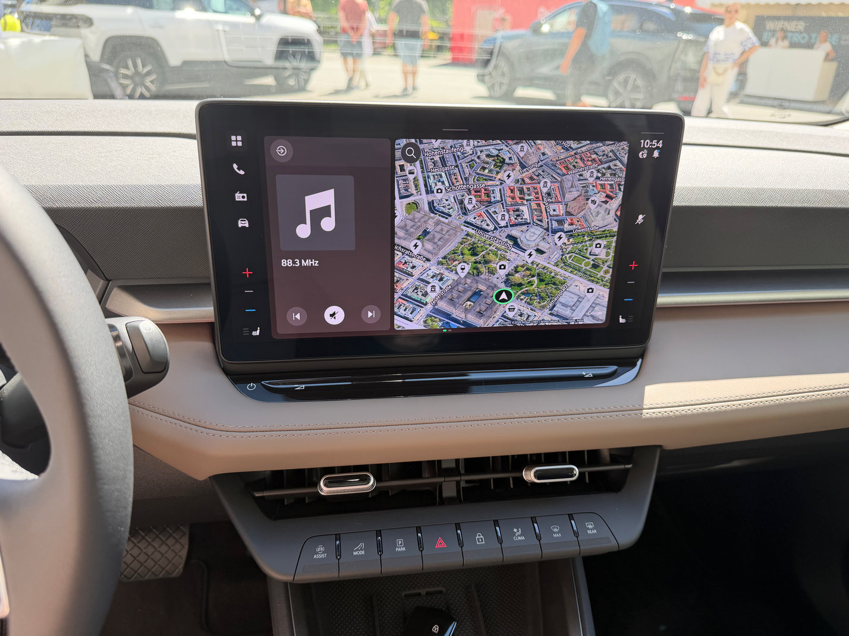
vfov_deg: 56.8
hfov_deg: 71.6
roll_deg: -2.4
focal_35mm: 24
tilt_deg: -25.6
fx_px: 589
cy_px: 318
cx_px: 424
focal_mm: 6.76
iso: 100
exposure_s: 1/363
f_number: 1.78
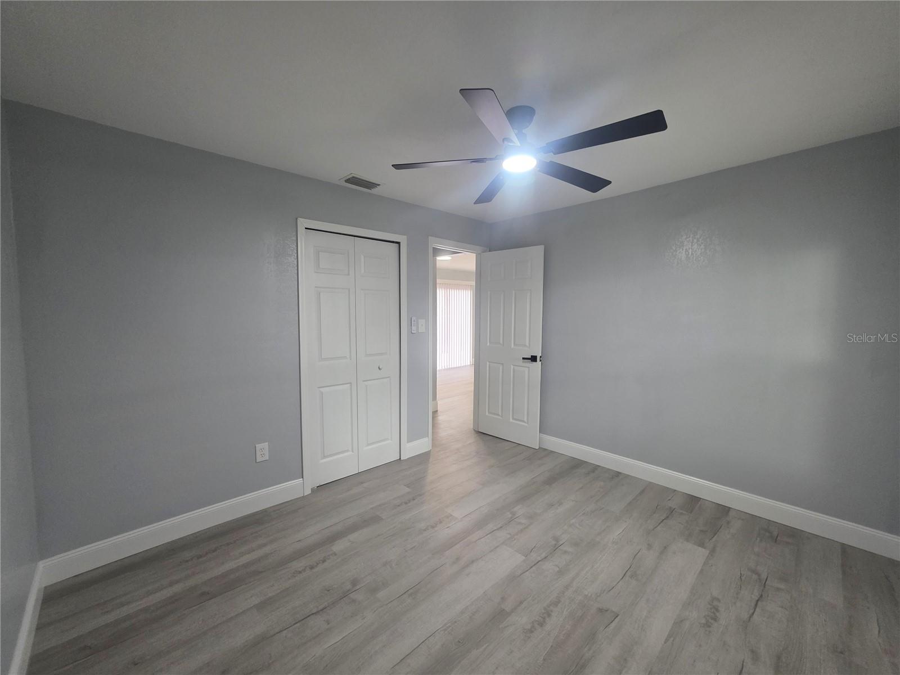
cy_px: 338
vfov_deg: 89.9
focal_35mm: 13
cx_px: 450
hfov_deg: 106.2
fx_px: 338
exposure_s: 1/60
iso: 320
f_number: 1.9
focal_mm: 2.2
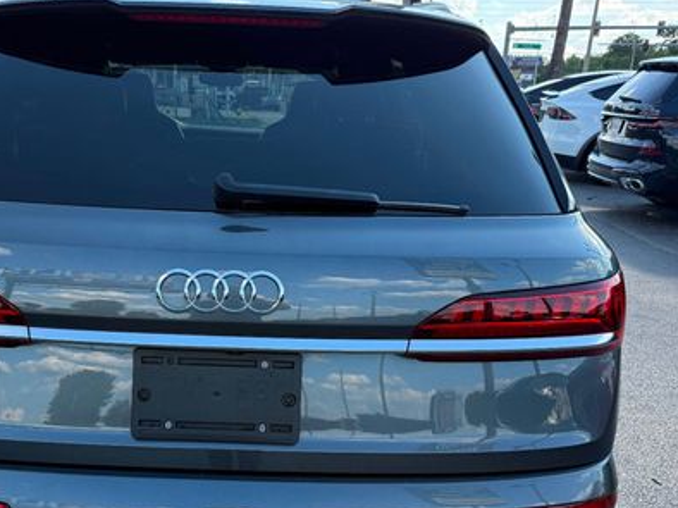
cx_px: 212
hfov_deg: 46.9
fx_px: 763
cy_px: 322
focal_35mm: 39
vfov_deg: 36.5
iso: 100
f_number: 1.78
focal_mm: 6.76
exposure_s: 1/1106
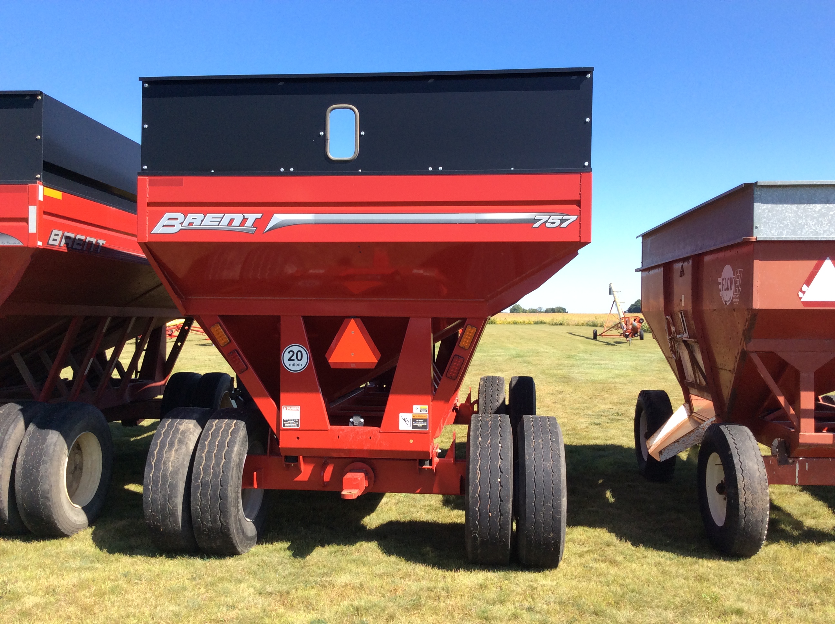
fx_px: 771
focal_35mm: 32
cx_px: 418
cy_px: 312
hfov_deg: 56.9
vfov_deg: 44.1
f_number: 2.4
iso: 32
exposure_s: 1/697
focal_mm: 3.3
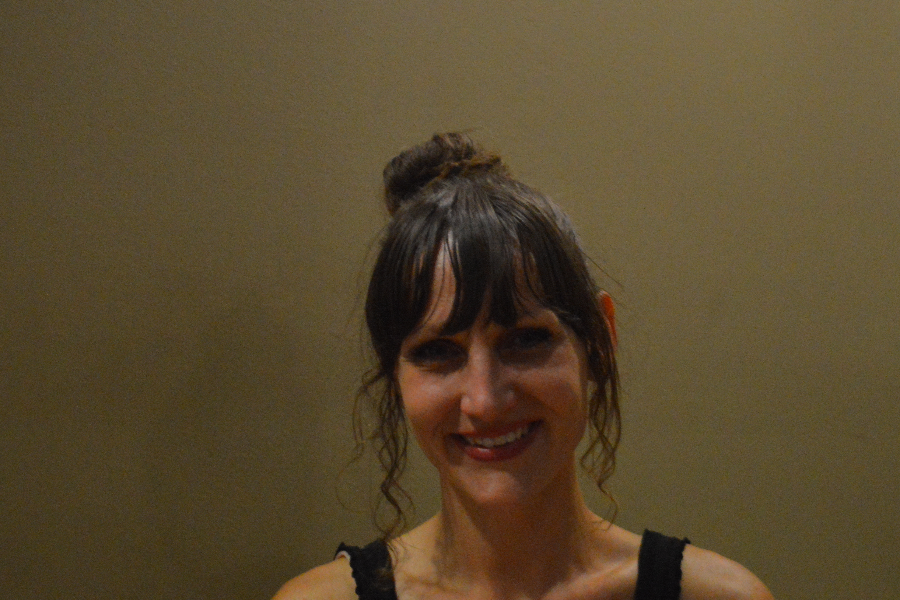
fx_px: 1275
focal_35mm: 51
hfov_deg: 38.8
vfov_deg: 26.5
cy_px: 316
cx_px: 502
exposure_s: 1/80
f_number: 4
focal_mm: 24
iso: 3200
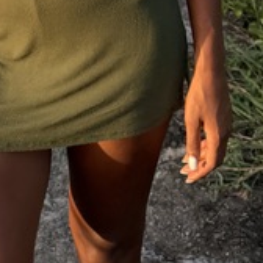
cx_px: 50
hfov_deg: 13.5
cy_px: -299
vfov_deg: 11.8
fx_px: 1109
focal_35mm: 129
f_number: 1.78
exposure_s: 1/920
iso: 80
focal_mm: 6.76
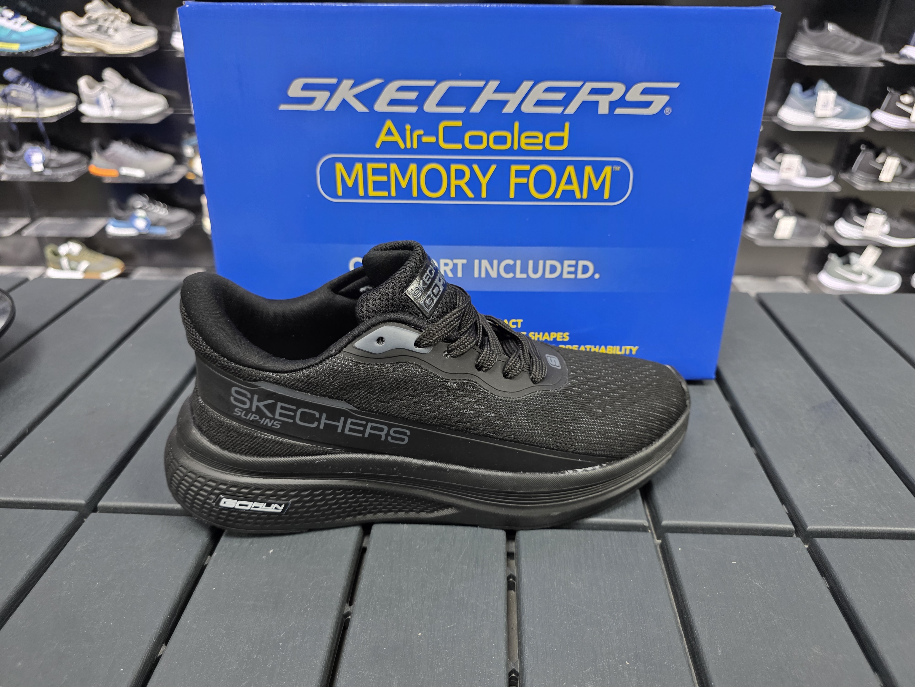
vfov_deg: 58.9
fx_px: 608
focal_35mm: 23
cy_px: 344
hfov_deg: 73.9
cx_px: 458
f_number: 1.7
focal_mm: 6.3
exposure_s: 1/100
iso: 400
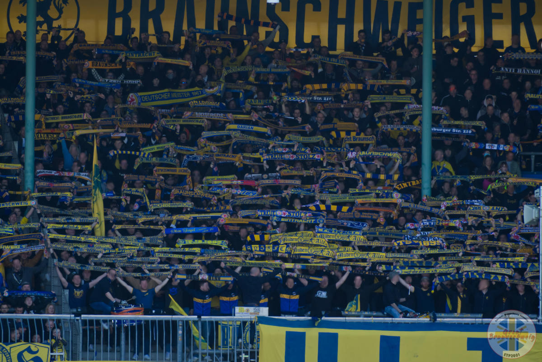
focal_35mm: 600
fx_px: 9040
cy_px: 181
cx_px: 271
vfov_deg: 2.3
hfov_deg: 3.4
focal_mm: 220
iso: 400
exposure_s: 1/320
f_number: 7.1
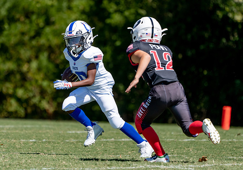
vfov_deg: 2.8
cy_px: 74
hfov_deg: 4.0
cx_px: 111
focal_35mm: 511
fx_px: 3507
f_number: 5.6
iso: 250
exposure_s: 1/1250
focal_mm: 361
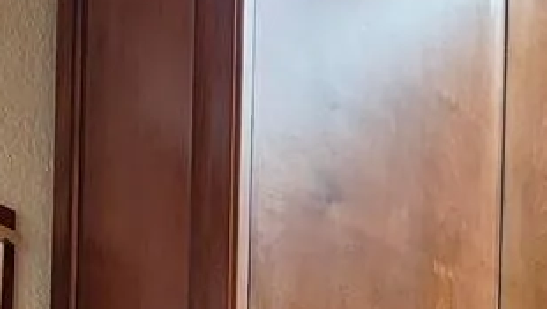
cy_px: 807
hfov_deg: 27.9
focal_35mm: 73
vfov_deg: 12.1
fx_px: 1060
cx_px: 489
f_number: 2.2
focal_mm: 2.2
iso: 200
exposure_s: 1/60
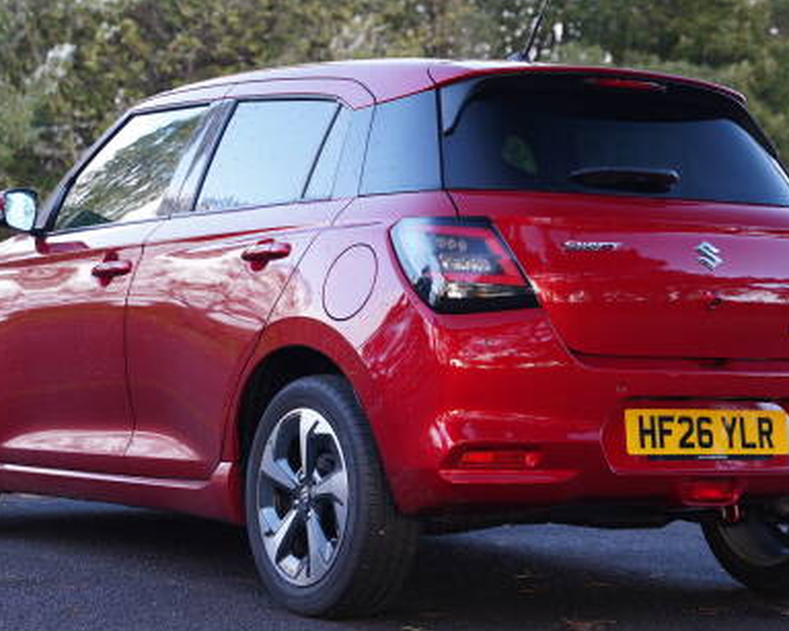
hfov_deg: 19.0
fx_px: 2353
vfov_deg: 15.3
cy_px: 269
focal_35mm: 101
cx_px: 419
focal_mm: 64.5
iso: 200
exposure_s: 1/80
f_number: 4
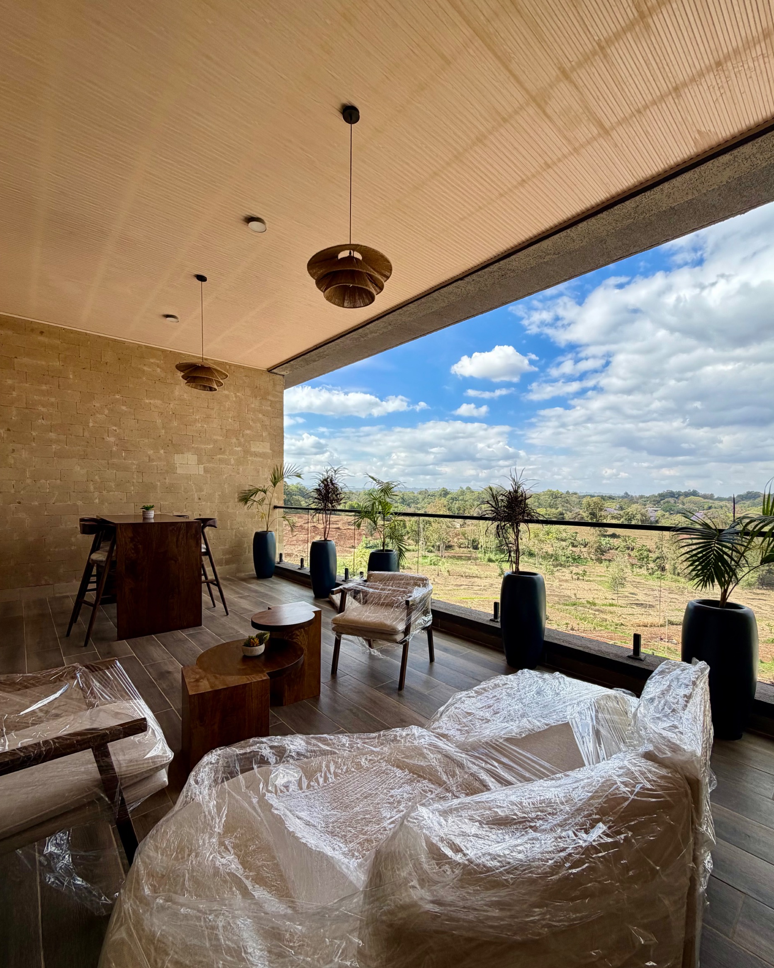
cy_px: 511
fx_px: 429
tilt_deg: -1.5
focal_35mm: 15
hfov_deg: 84.0
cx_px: 394
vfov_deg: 96.7
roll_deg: -0.7
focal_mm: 2.22
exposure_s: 1/751
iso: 40
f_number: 2.2
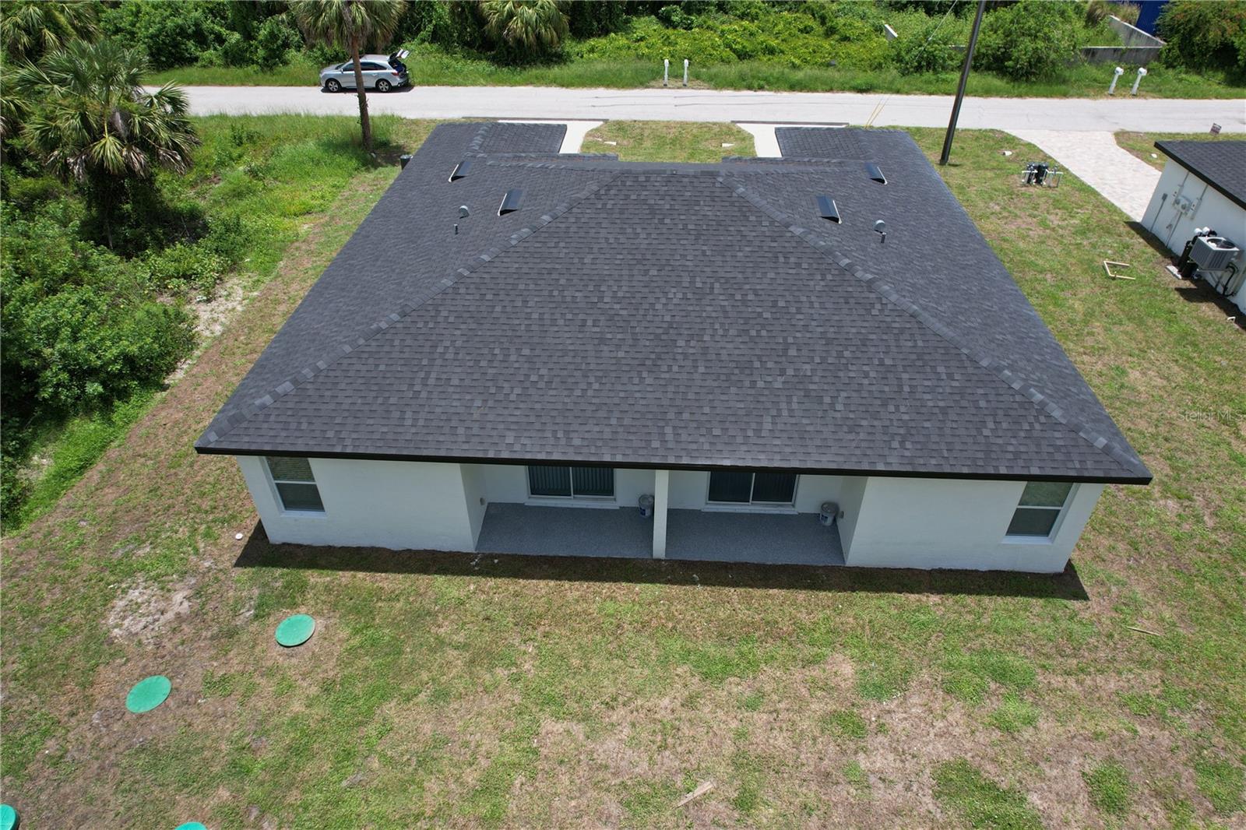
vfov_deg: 57.2
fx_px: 761
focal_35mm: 22
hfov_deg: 78.6
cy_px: 415
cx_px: 623
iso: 100
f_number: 2.8
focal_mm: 8.38
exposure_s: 1/1500
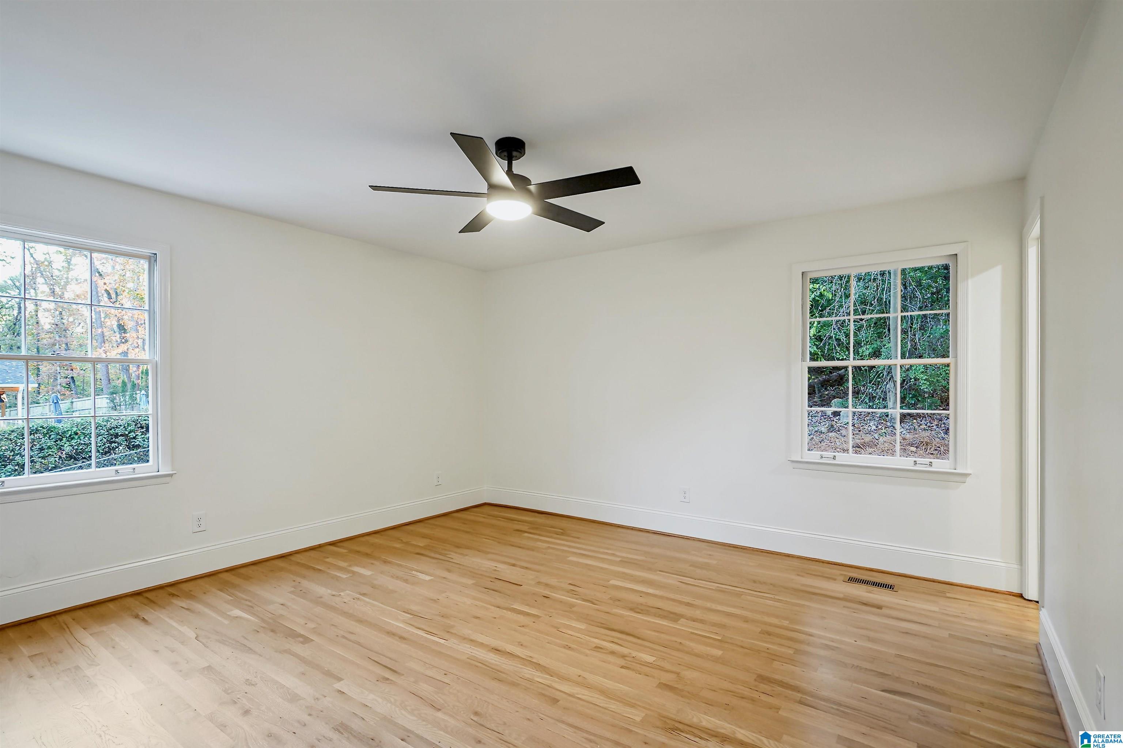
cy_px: 374
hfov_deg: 96.7
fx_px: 499
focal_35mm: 16
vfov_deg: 73.7
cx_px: 562
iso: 200
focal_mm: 11
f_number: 8
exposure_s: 1/4
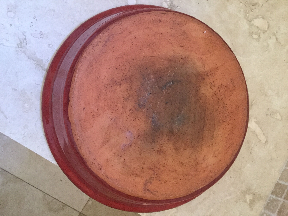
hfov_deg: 58.4
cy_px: 108
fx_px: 258
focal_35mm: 31
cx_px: 144
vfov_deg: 45.4
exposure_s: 1/33
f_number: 2.4
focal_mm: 3.3
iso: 200
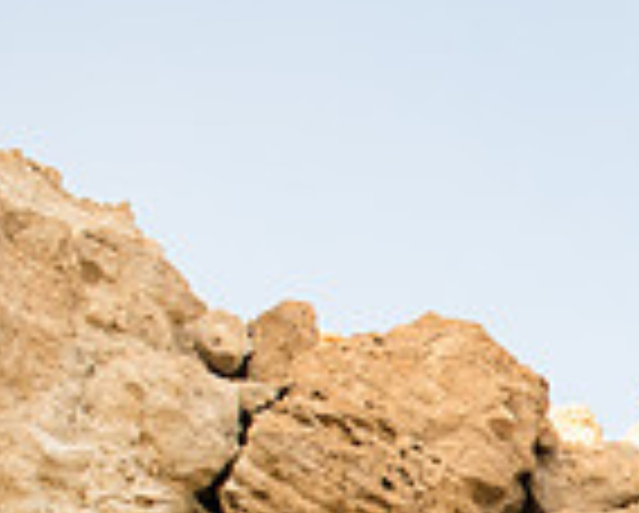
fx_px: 1742
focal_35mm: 92
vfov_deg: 15.6
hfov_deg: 18.7
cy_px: 745
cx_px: 922
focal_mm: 24
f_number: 2.8
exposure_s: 1/800
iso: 200
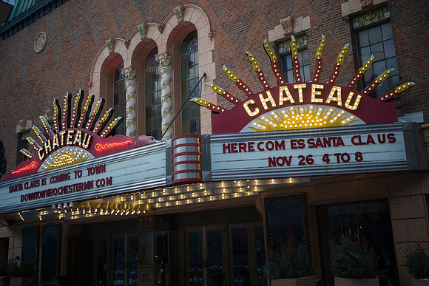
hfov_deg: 51.9
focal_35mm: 37
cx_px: 215
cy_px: 138
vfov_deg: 36.0
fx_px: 440
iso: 200
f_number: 1.8
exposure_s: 1/400
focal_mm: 35
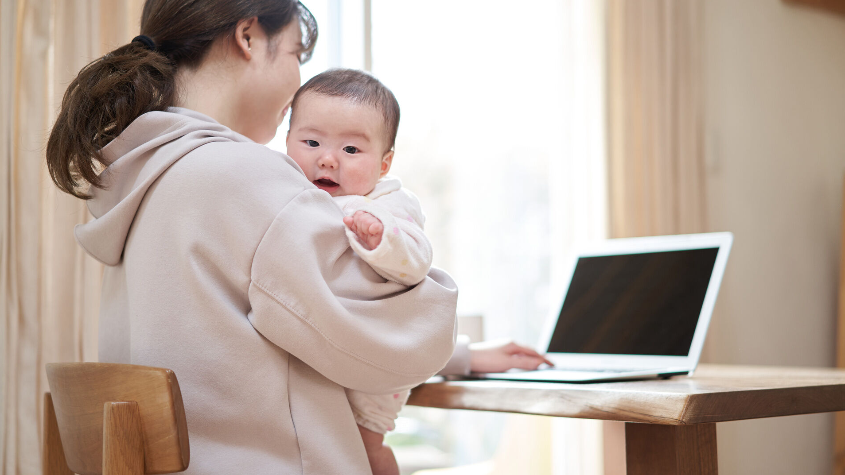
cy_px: 197
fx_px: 1300
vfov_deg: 20.7
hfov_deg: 36.0
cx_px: 424
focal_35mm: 58
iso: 320
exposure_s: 1/160
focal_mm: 55
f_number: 1.8
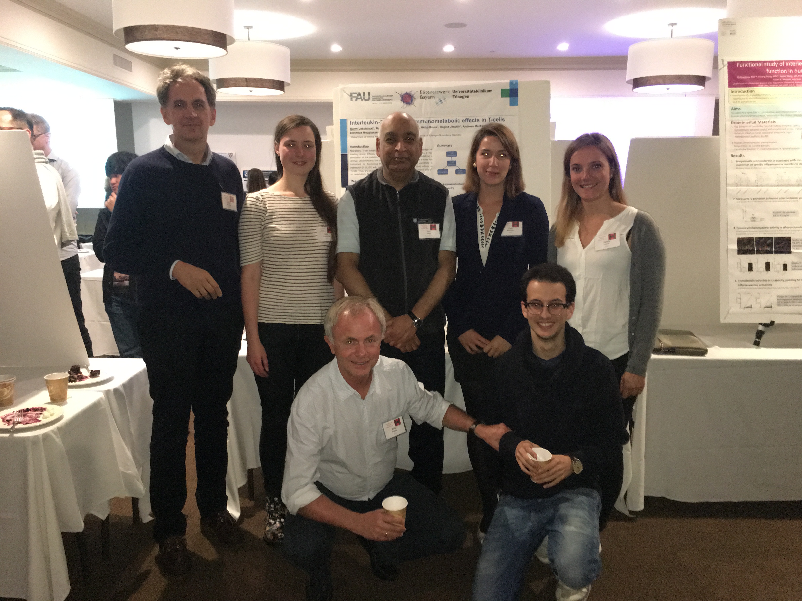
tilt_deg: -9.7
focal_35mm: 29
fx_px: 672
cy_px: 300
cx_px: 401
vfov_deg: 48.2
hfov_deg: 61.7
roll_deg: +0.1
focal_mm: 4.15
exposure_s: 1/16
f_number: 2.2
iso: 500
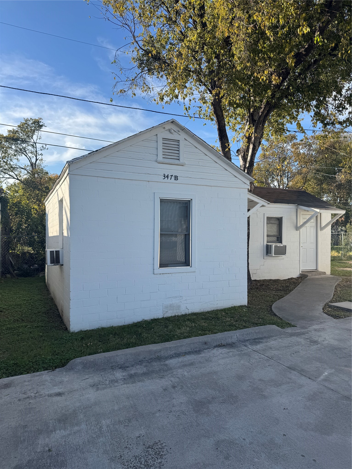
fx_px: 325
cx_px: 176
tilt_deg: +4.3
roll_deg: +0.1
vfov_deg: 71.6
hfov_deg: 56.8
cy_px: 234
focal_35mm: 24
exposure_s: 1/2710
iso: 80
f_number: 1.78
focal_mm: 6.76
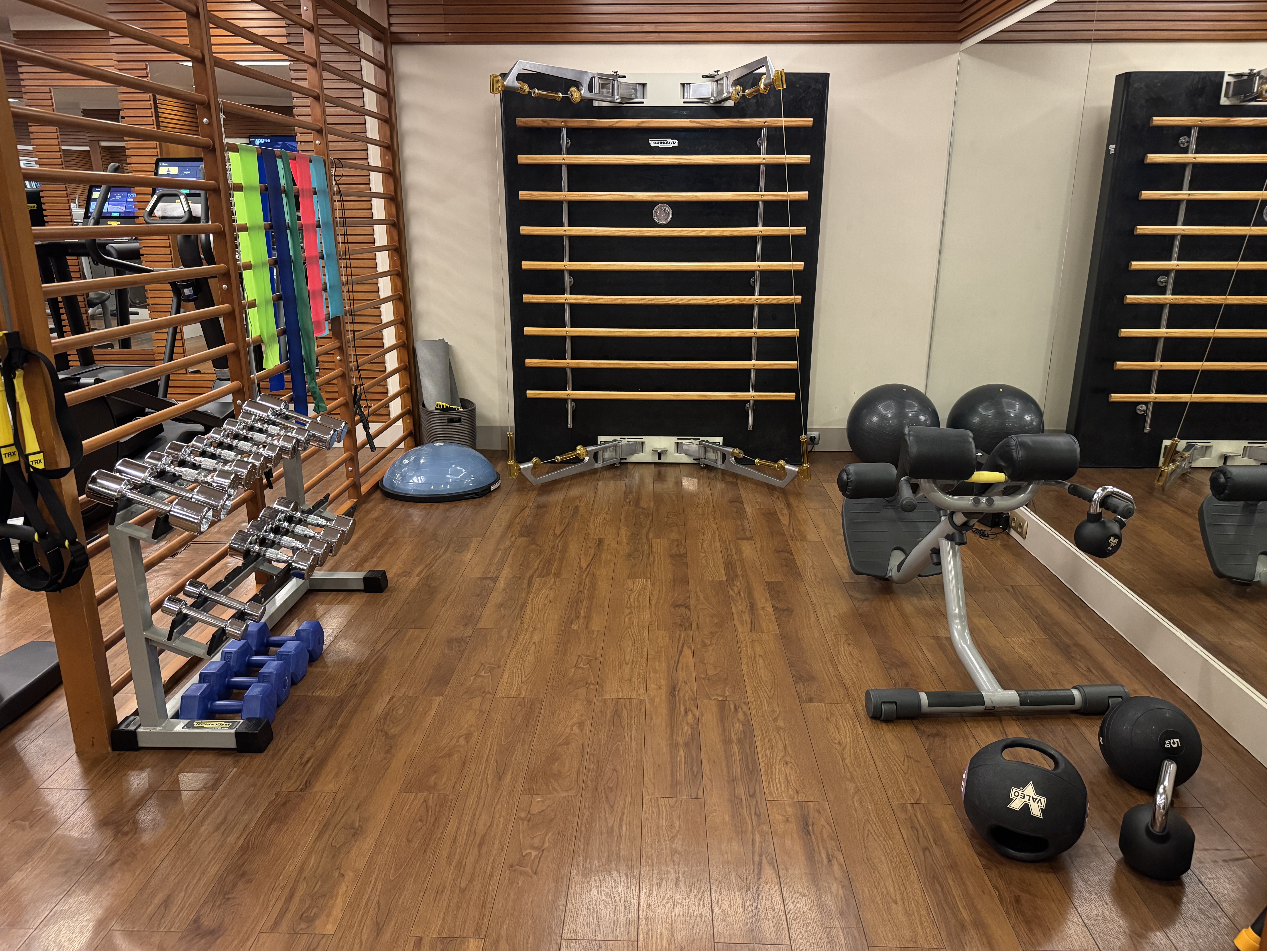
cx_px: 634
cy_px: 476
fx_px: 878
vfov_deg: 56.8
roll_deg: +0.1
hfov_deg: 71.6
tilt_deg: -16.6
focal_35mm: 24
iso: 640
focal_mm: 6.76
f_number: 1.78
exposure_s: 1/33
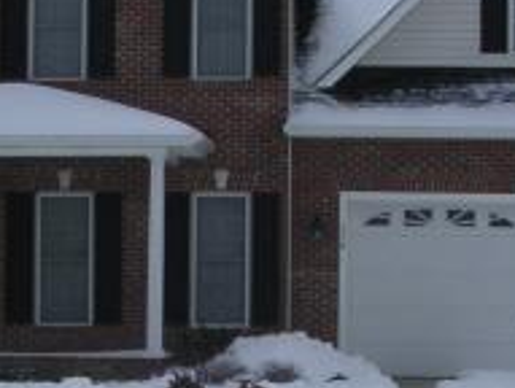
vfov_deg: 11.6
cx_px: 164
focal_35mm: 127
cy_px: 369
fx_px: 1893
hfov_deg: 15.5
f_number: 6.7
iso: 50
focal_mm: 6
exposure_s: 1/350
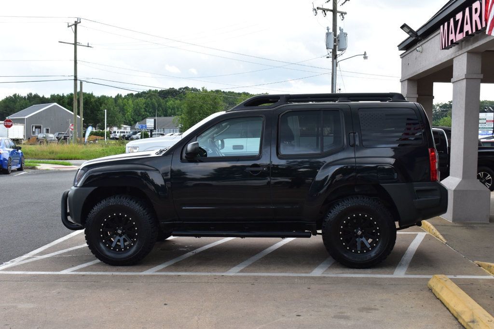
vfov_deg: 29.8
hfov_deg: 43.6
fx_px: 617
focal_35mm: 45
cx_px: 247
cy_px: 164
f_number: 10
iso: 400
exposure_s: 1/200
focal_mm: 30
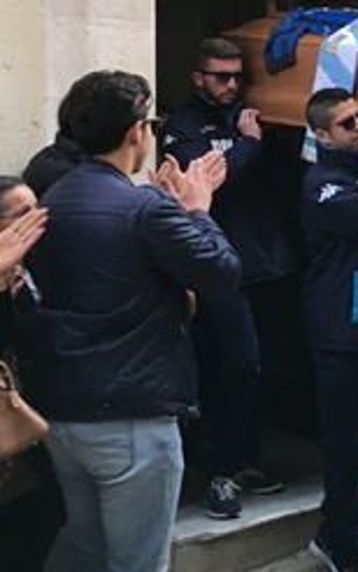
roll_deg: +1.4
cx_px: 539
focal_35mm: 80
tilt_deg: +3.1
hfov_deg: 15.1
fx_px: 1247
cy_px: 91
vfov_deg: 25.3
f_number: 2.2
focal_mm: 4.15
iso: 25
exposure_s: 1/33
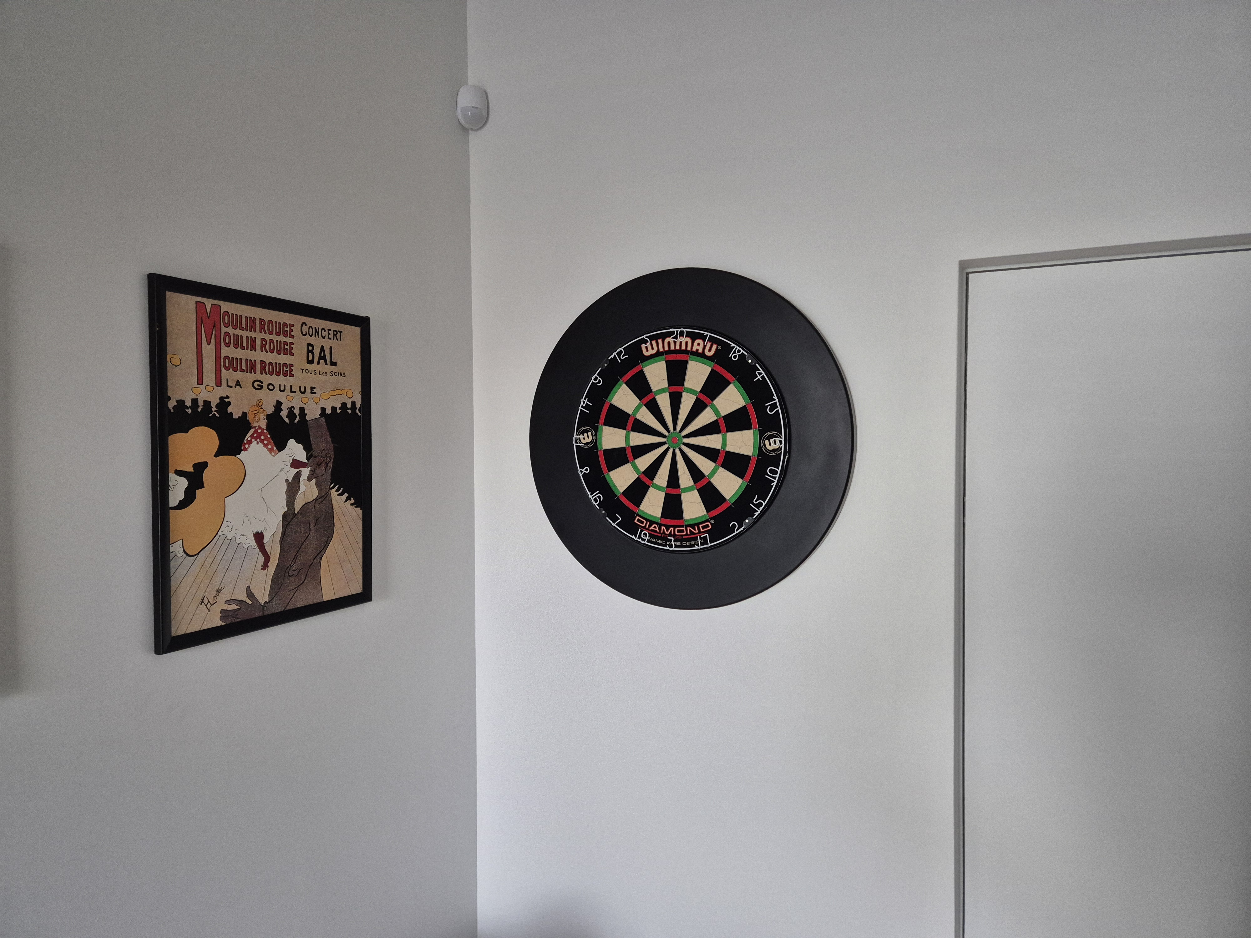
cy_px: 469
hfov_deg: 73.9
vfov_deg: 58.9
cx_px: 626
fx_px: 831
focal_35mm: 23
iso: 640
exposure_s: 1/100
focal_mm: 5.4
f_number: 1.8
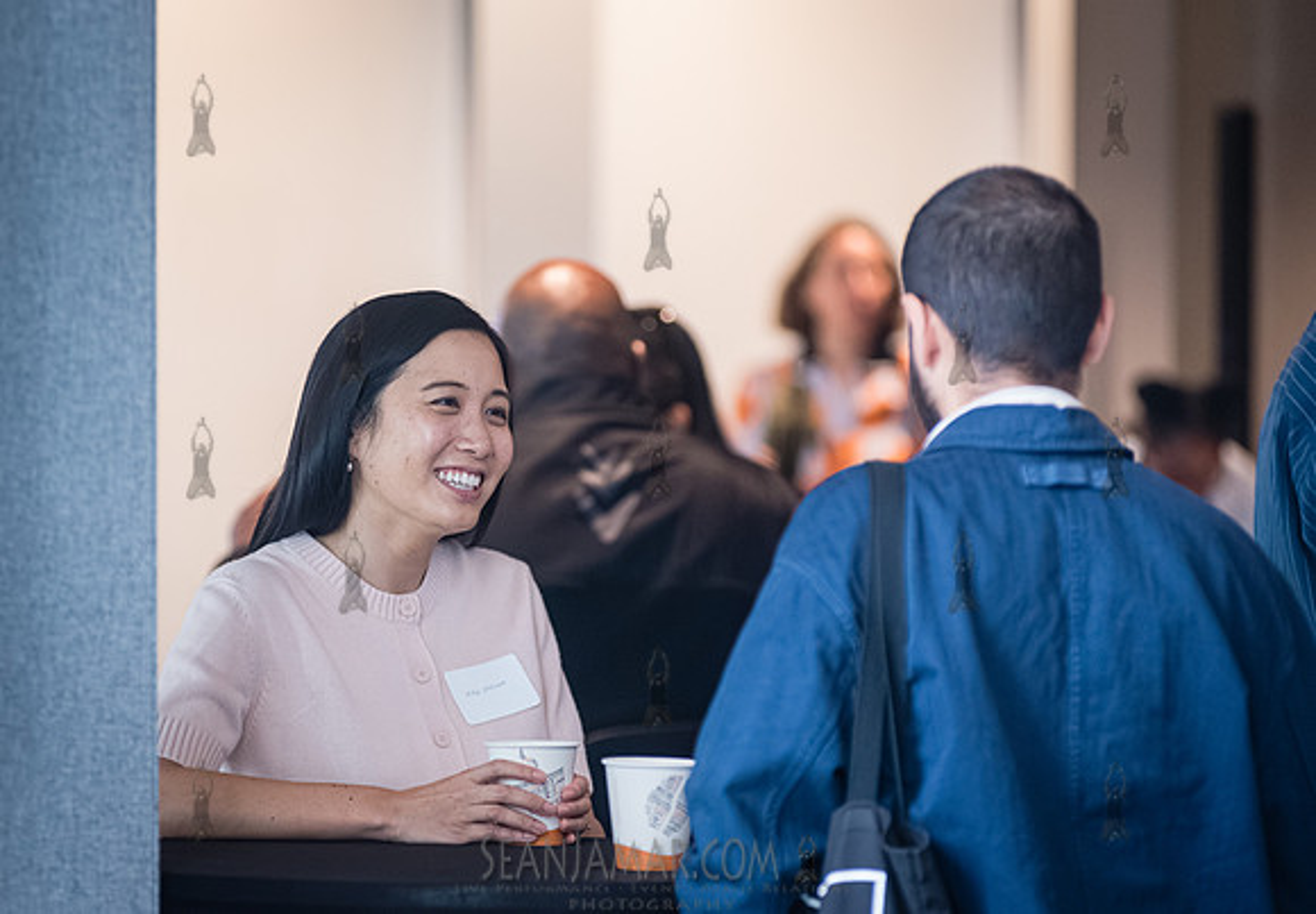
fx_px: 7314
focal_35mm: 198
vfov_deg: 7.2
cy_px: 477
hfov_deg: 10.3
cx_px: 547
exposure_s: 1/250
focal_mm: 170
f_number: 3.5
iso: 4000
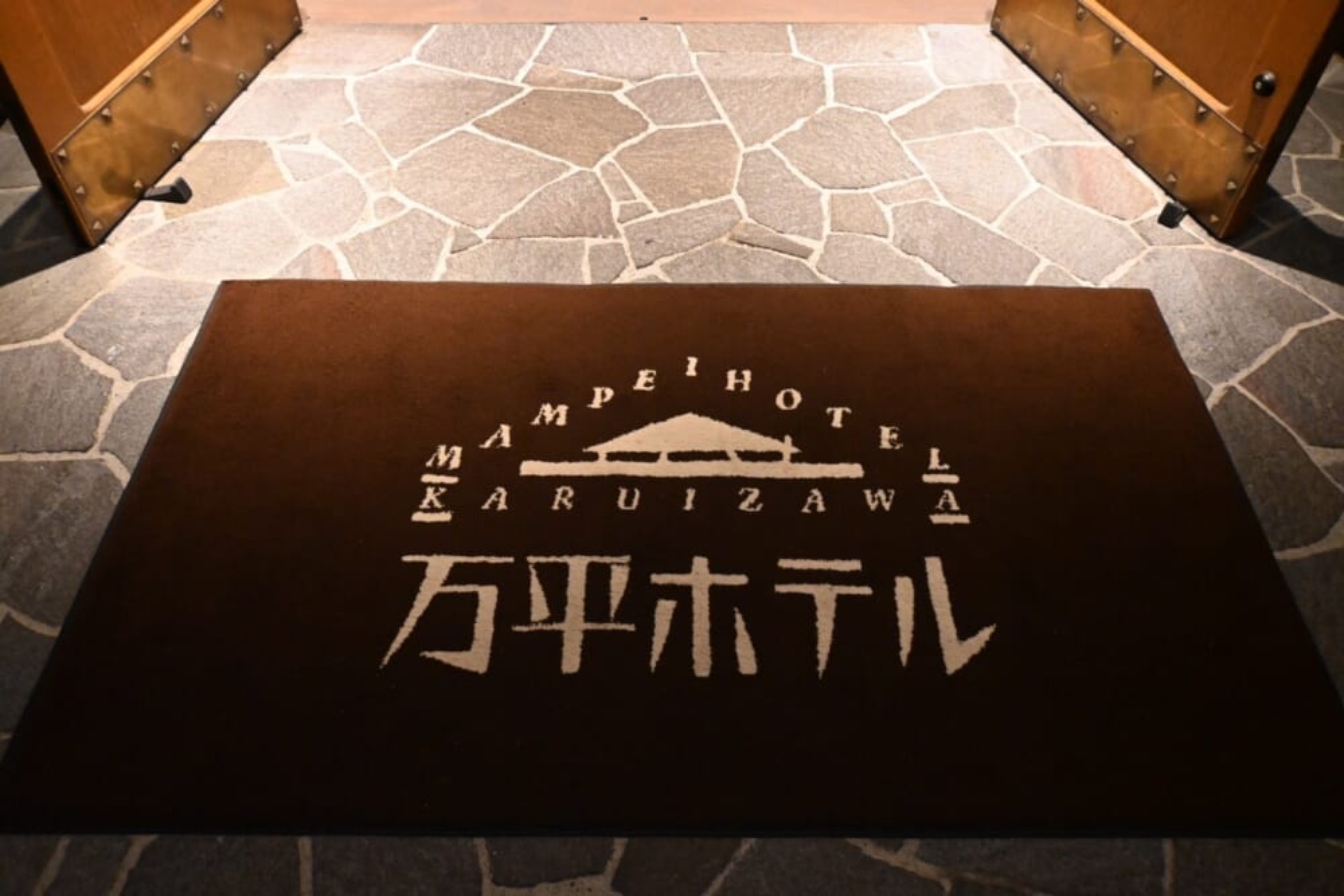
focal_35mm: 28
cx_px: 672
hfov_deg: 64.5
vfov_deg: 45.7
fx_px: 1064
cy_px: 448
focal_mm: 19
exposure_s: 1/30
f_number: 3.8
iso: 5600
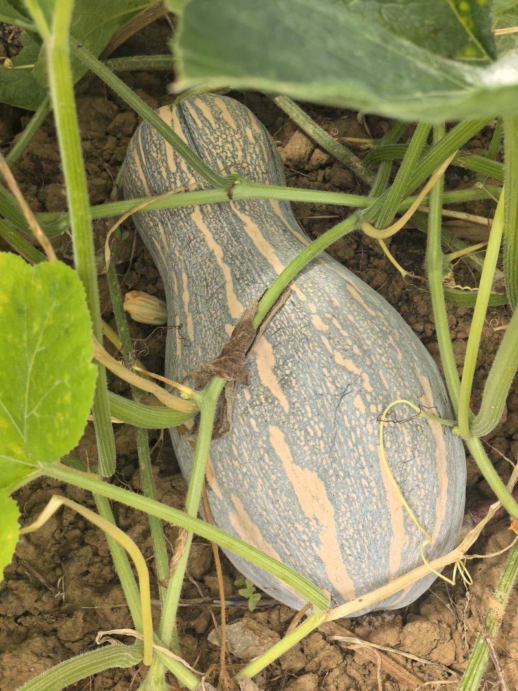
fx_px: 838
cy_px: 346
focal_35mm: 42
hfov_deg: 34.3
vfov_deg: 44.8
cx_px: 259
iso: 64
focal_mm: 6.35
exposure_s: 1/980
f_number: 2
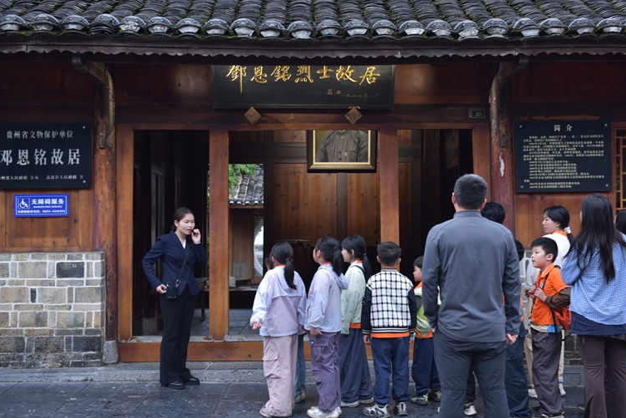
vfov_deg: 26.5
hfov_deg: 38.9
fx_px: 887
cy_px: 204
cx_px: 328
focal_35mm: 51
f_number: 4
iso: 100
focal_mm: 48
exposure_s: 1/50
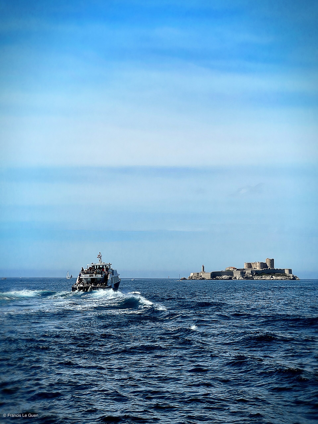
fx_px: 943
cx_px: 159
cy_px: 212
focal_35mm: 77
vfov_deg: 25.3
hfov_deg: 19.1
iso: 32
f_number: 2.8
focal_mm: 9
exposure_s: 1/1783
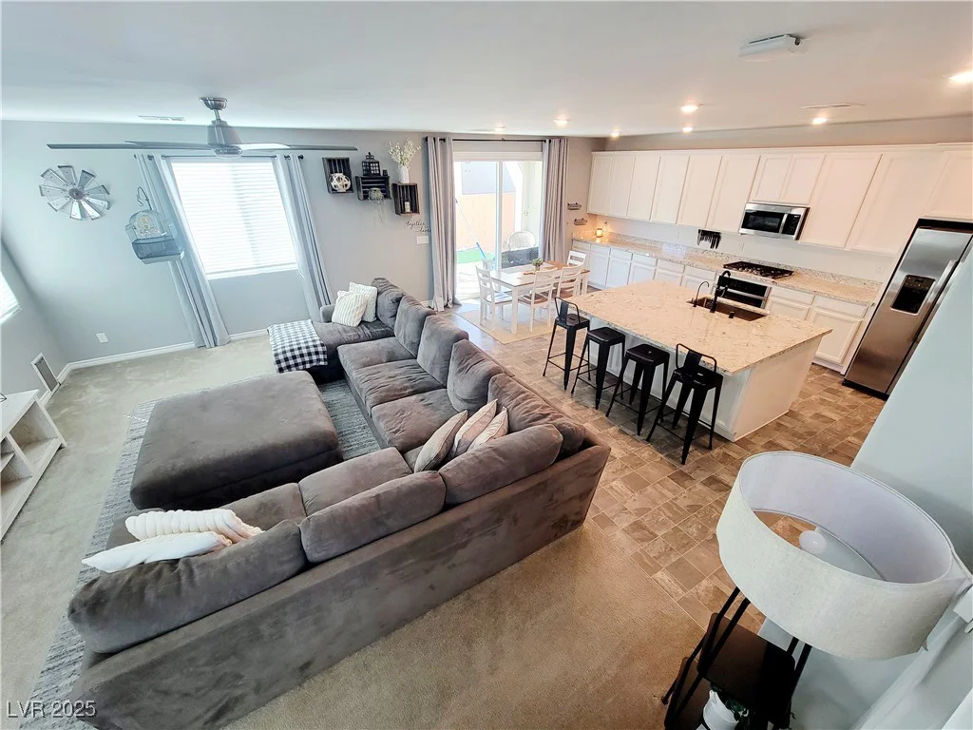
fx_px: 365
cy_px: 365
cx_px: 486
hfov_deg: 106.2
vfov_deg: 89.9
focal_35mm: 13
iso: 160
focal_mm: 2.2
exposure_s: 1/60.2
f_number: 2.2
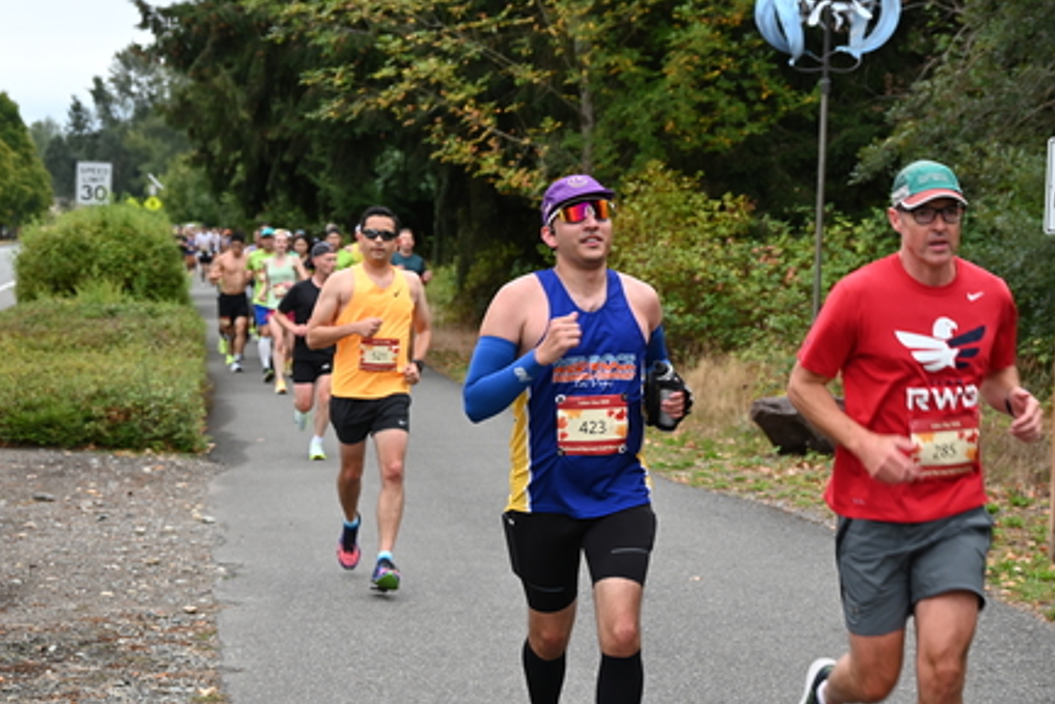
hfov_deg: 22.8
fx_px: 2609
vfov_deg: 15.4
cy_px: 313
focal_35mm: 89
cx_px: 609
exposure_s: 1/125
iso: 450
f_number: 6
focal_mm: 70
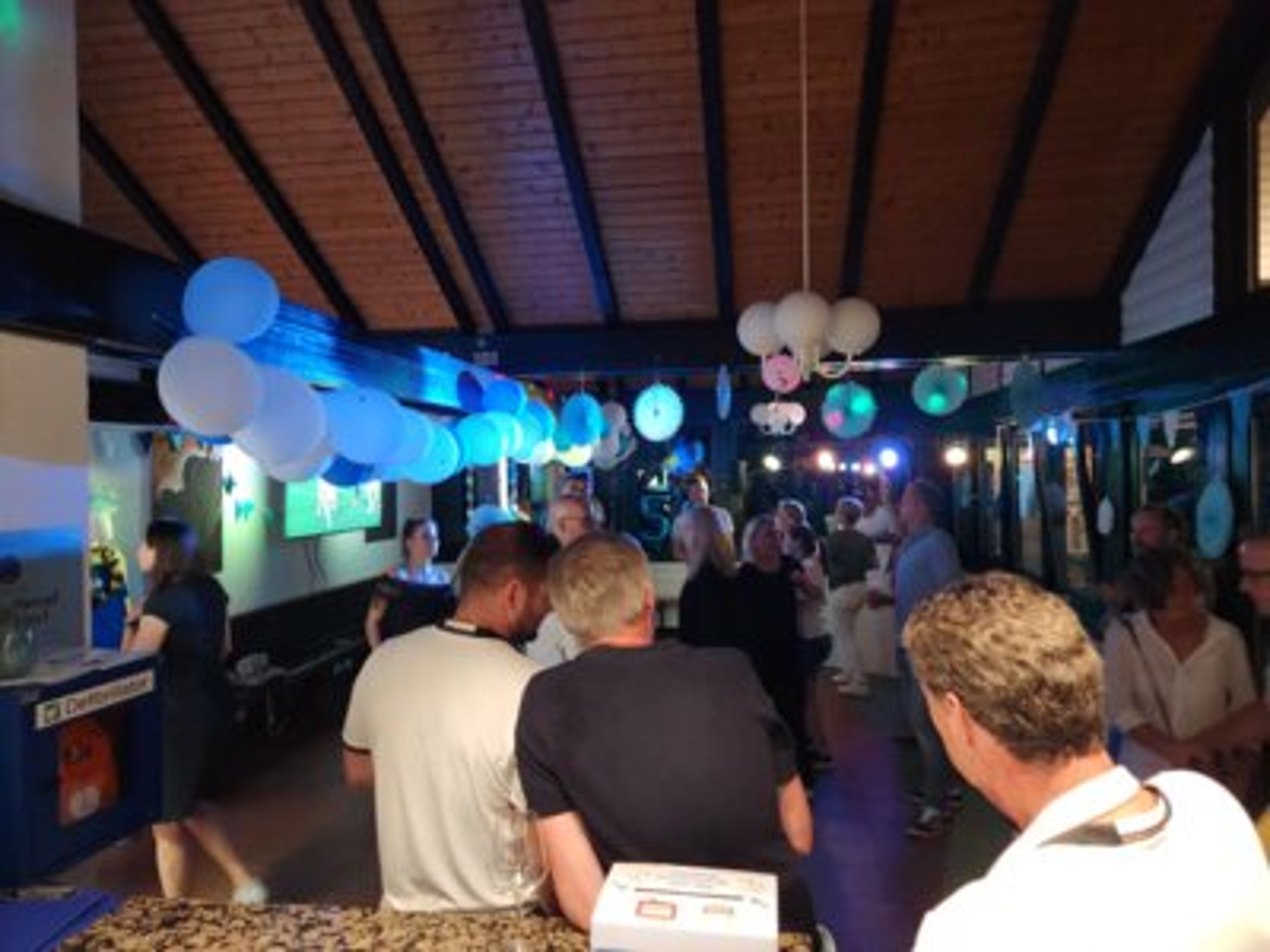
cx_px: 635
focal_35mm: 23
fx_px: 844
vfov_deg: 58.9
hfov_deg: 73.9
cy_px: 476
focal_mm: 5.4
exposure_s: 1/33
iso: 640
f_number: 1.8
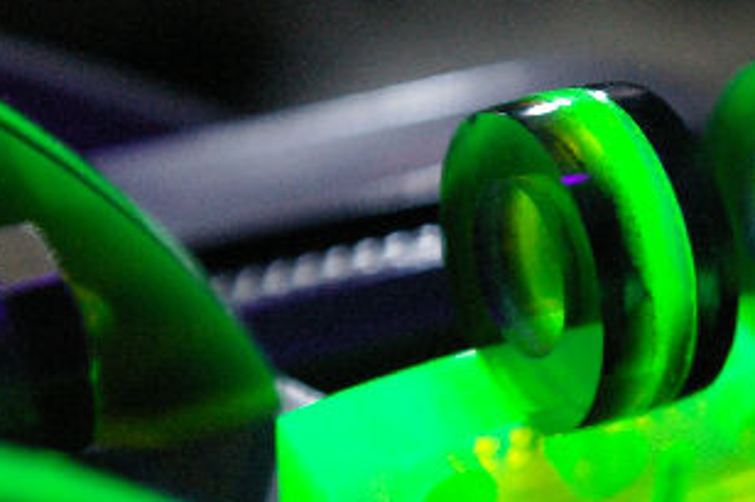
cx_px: 770
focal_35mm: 136
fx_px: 2857
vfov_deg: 10.0
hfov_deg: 14.8
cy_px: 321
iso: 800
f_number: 4.5
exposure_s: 1/3.33
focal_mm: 35
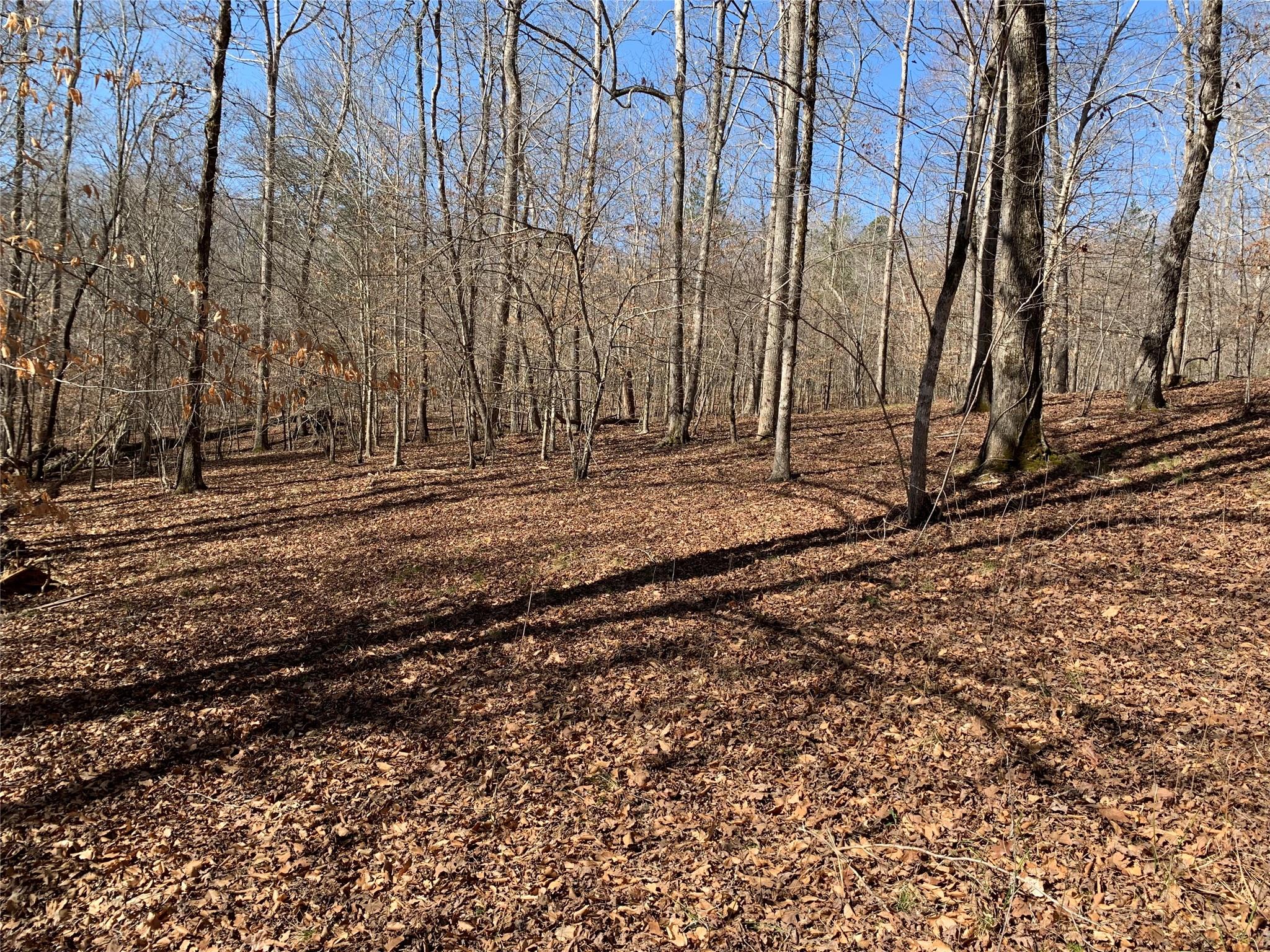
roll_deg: -3.6
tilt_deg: -2.5
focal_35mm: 26
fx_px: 954
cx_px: 635
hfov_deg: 67.3
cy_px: 476
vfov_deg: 53.1
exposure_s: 1/928
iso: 25
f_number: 1.8
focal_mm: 4.25
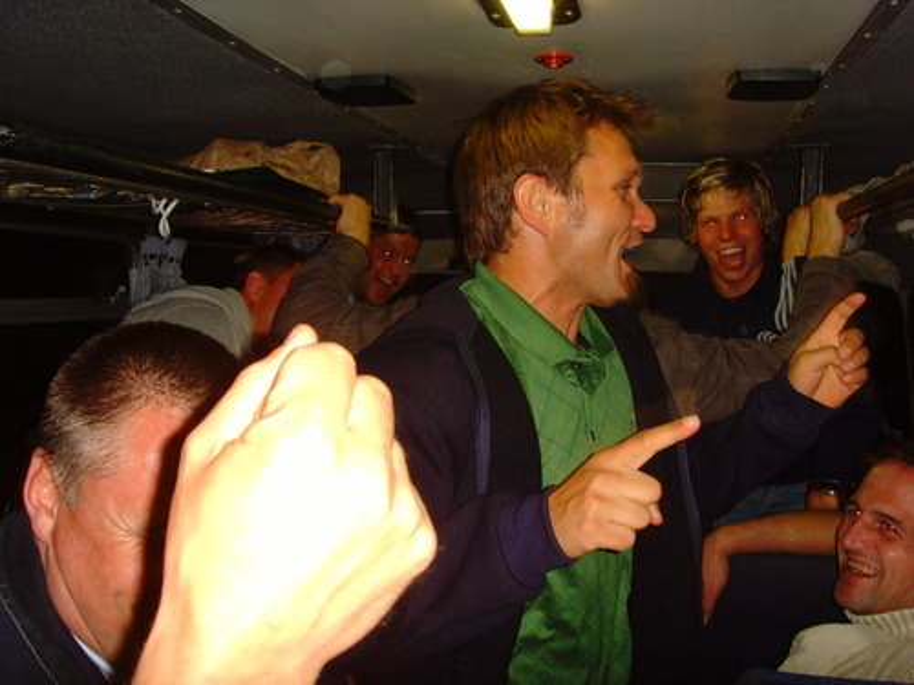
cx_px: 457
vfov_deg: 36.8
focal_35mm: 39
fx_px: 1030
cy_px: 342
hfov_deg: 47.9
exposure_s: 1/45
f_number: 3.5
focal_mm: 6.6
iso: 200
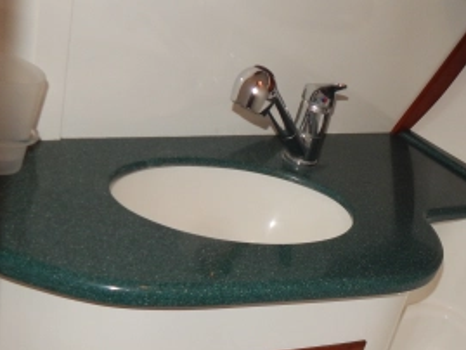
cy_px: 282
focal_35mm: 47
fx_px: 633
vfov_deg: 30.1
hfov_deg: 36.5
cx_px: 461
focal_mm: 4
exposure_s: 1/30
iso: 200
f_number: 3
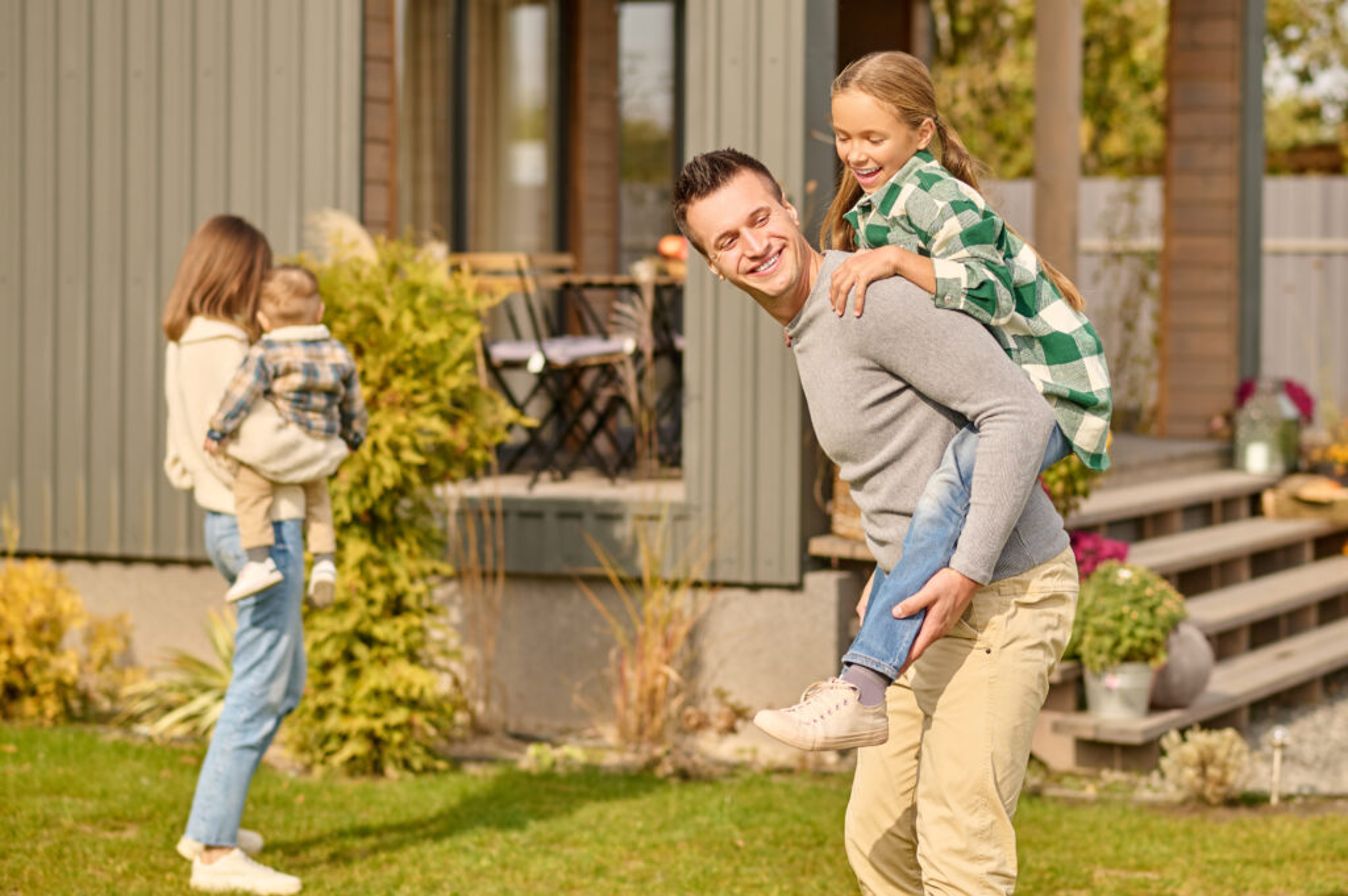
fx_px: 3180
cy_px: 448
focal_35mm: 85
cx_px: 674
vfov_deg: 16.0
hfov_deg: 23.9
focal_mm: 85
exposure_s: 1/2000
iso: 125
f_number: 2.8
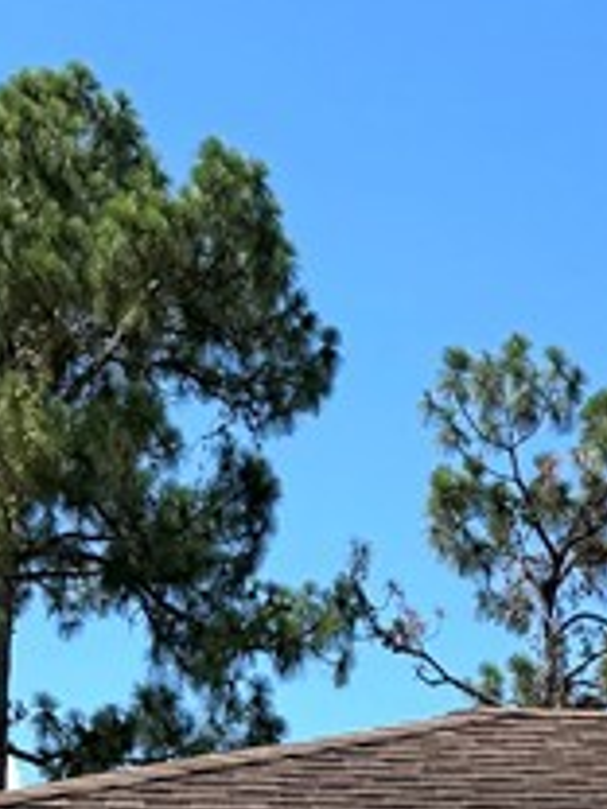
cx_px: 416
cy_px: 1404
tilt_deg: +1.5
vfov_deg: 14.8
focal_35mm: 118
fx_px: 2759
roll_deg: +1.4
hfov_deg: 12.5
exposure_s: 1/8130
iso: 80
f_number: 1.78
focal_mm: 6.76
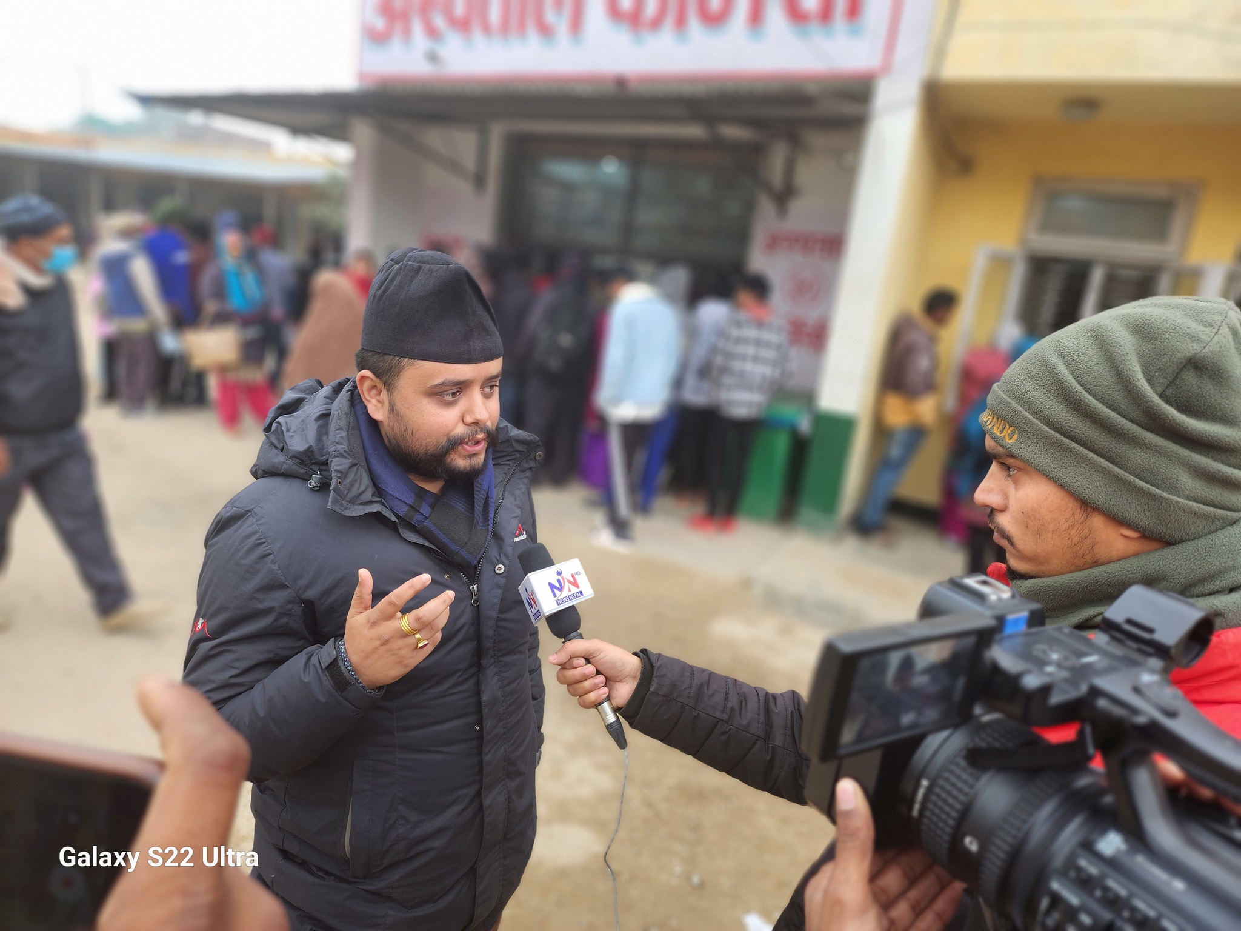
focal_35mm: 23
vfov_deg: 58.9
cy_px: 466
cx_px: 620
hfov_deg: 73.9
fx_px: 825
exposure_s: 1/100
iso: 50
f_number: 1.8
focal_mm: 6.4
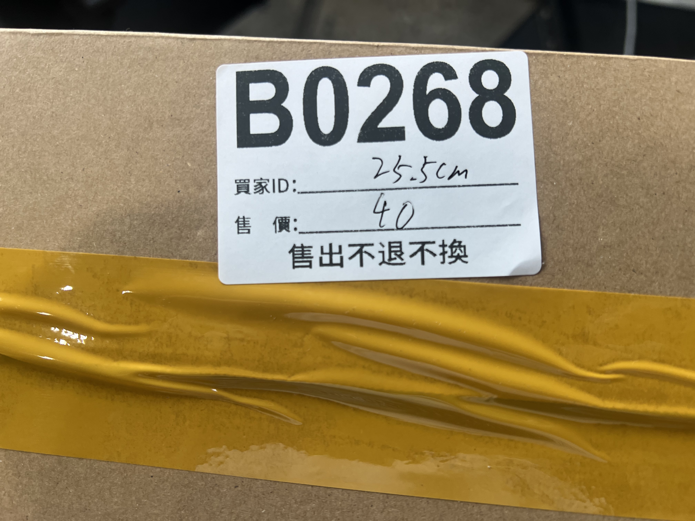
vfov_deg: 53.1
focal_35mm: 26
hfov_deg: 67.3
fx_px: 522
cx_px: 348
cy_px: 260
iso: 100
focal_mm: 5.7
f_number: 1.5
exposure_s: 1/121
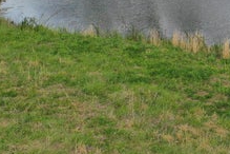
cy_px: -30
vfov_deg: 10.9
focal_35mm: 123
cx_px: 444
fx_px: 786
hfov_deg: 14.2
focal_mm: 10.26
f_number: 5
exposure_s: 1/200
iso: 100
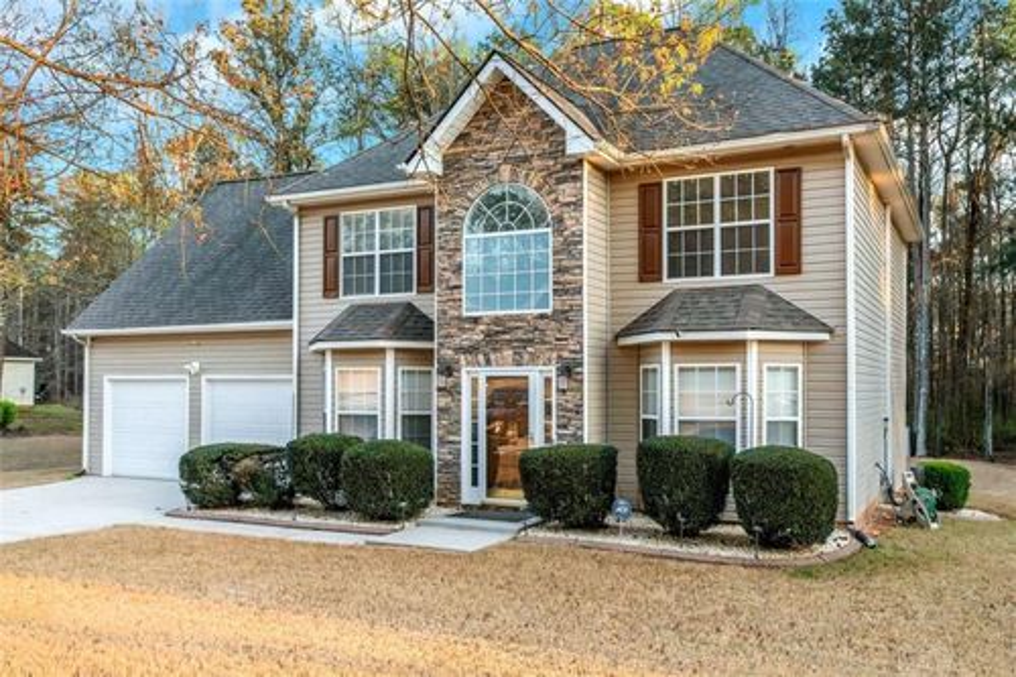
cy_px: 338
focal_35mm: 30
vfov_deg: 43.6
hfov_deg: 61.9
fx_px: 846
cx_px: 508
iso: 3200
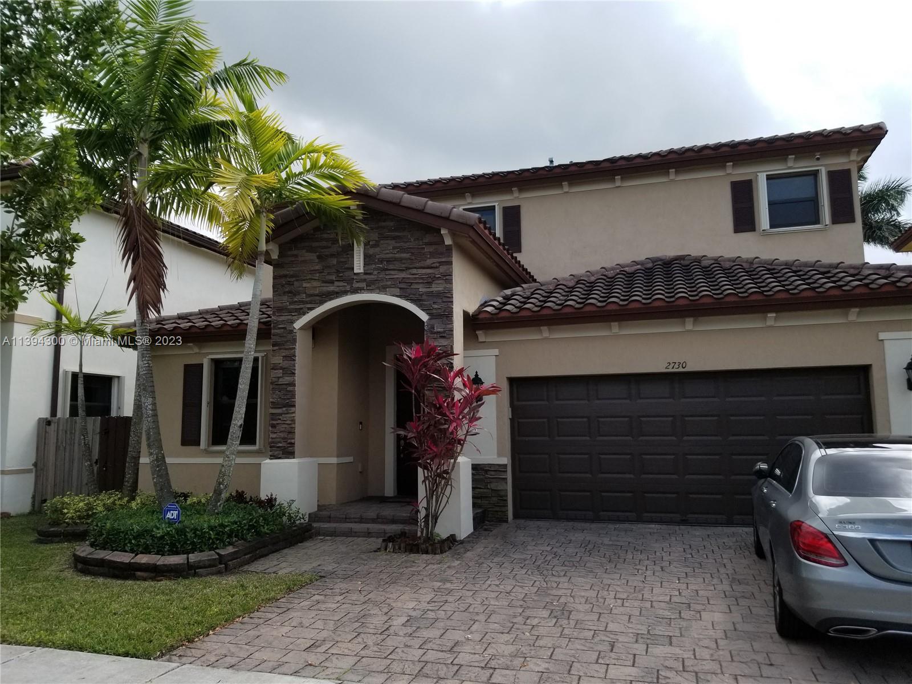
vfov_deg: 53.1
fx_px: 685
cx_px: 456
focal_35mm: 26
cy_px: 342
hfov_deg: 67.3
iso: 50
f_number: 1.7
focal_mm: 4.25
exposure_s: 1/1684
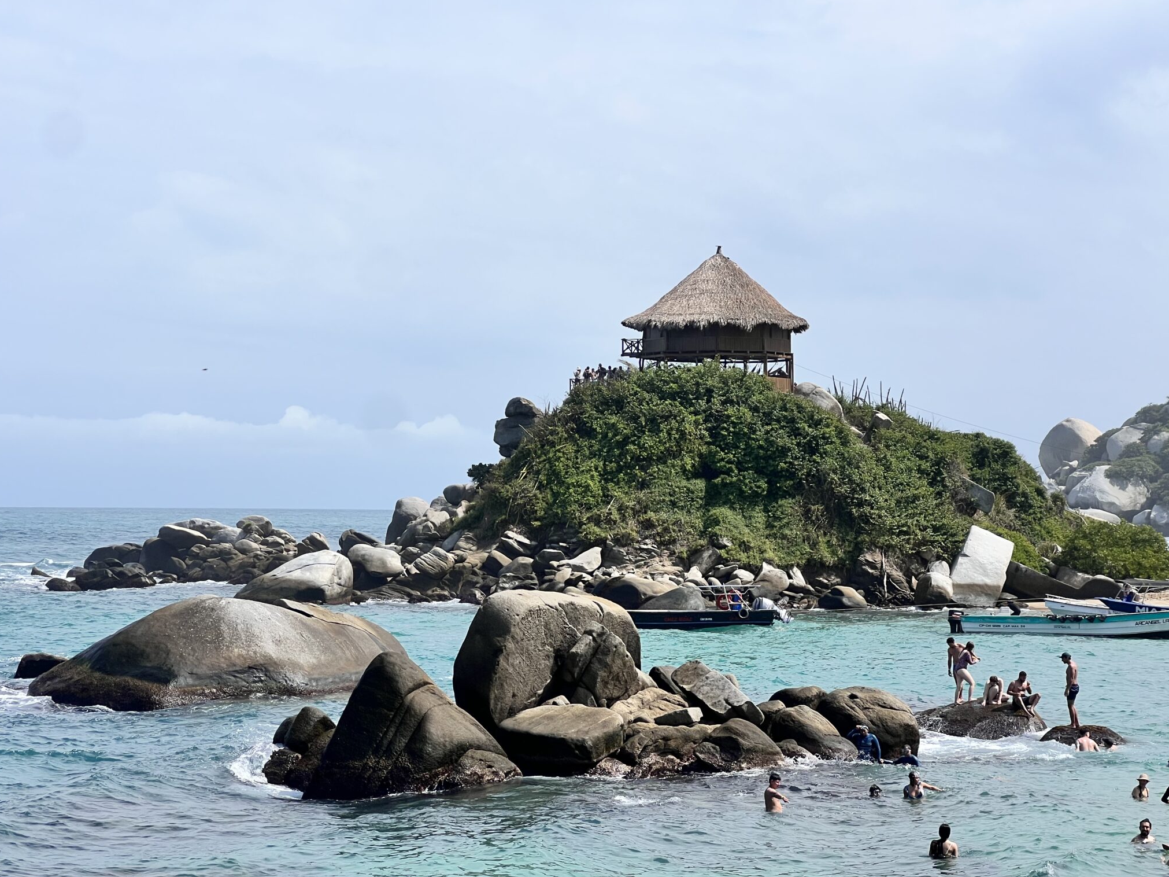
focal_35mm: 78
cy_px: 440
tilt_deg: +2.7
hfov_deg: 25.0
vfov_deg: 18.9
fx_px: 2634
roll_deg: +0.0
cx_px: 585
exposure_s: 1/1488
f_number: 2.8
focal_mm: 9
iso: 32
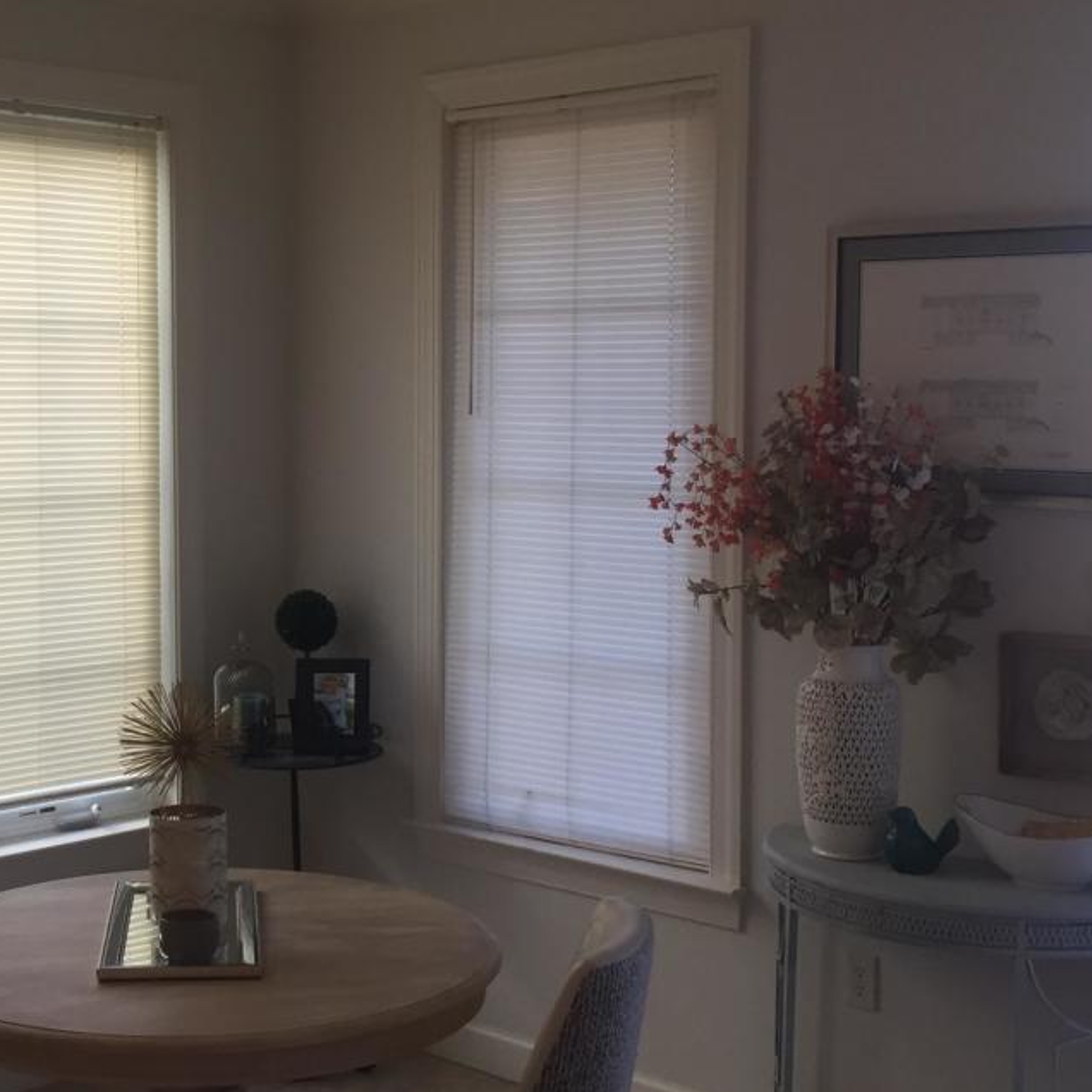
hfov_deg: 30.5
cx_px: 257
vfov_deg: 31.1
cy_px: 534
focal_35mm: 55
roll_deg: +0.0
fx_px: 1963
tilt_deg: -4.4
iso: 32
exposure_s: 1/40
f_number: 2.2
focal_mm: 4.15
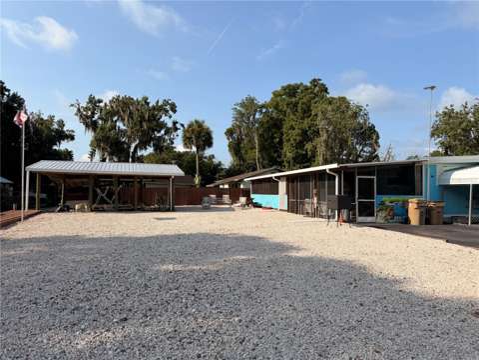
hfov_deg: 71.6
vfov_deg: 56.8
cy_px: 180
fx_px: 332
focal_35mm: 24
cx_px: 240
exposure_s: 1/4975
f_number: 1.78
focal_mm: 6.76
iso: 80
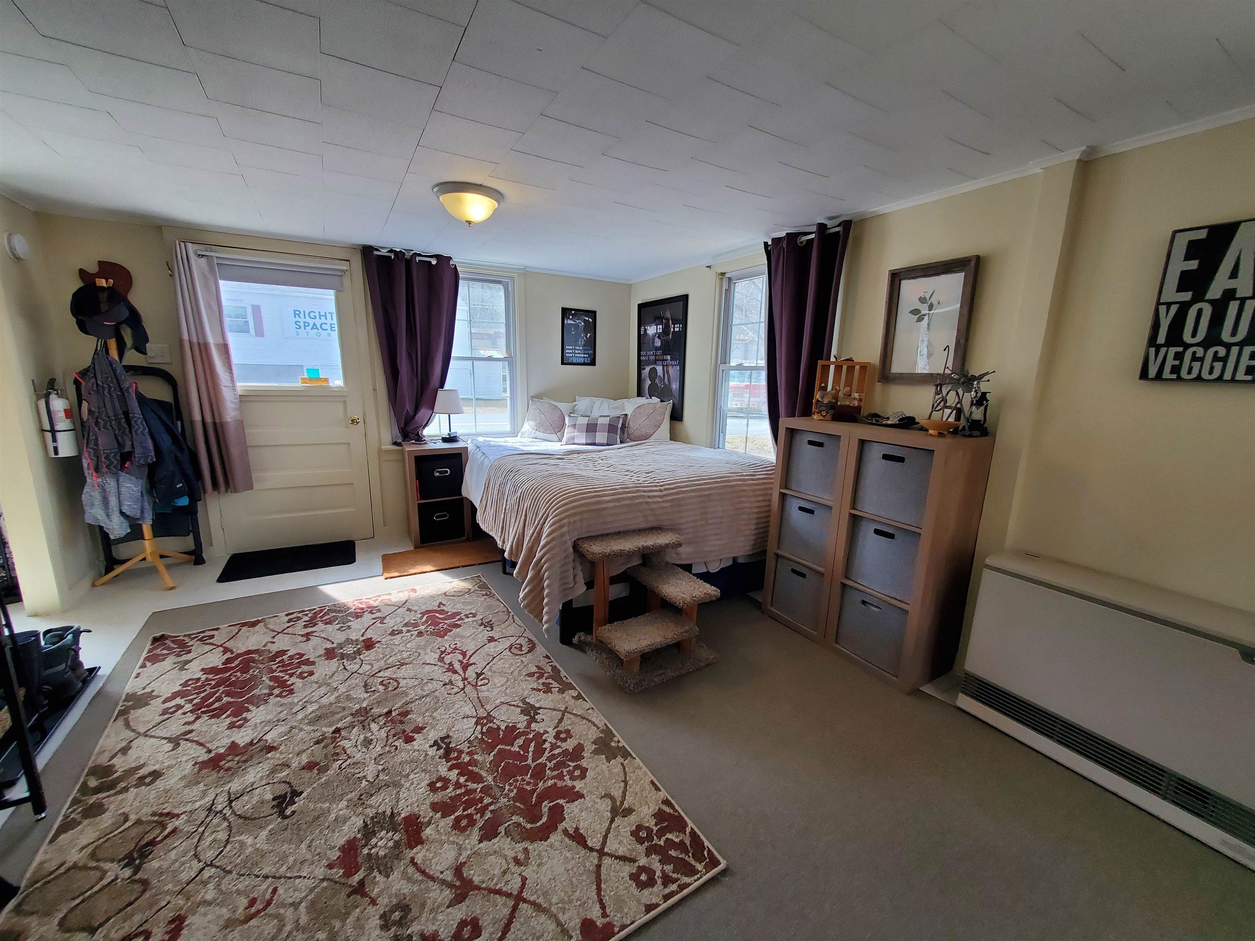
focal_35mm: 13
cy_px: 470
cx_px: 628
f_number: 2.2
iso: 80
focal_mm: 1.8
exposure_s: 1/60
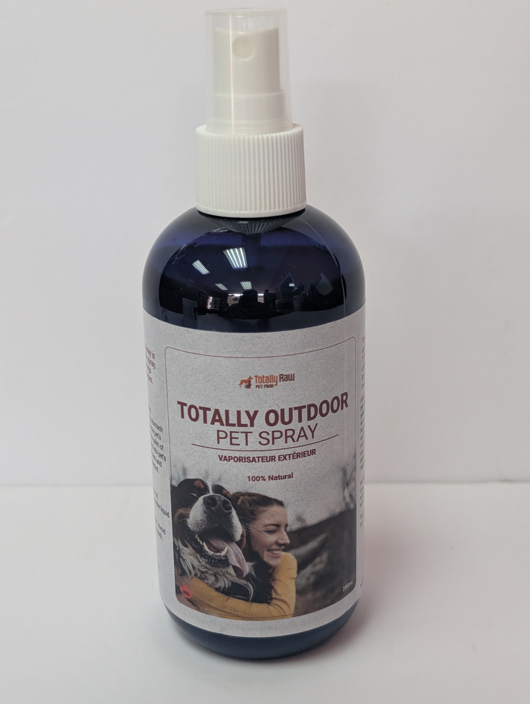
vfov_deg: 38.9
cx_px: 265
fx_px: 998
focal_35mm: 49
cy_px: 352
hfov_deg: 29.7
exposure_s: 1/60
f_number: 1.68
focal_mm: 6.9
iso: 106
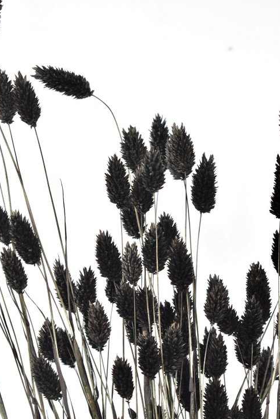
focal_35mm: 91
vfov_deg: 22.5
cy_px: 210
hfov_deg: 15.1
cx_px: 128
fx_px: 1056
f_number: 5.6
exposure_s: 1/100
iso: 450
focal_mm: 55
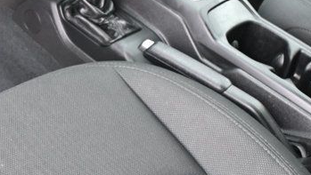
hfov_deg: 23.1
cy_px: -93
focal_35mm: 90
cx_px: 28
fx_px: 741
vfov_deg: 12.8
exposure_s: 1/125
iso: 720
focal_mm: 19.5
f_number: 3.8
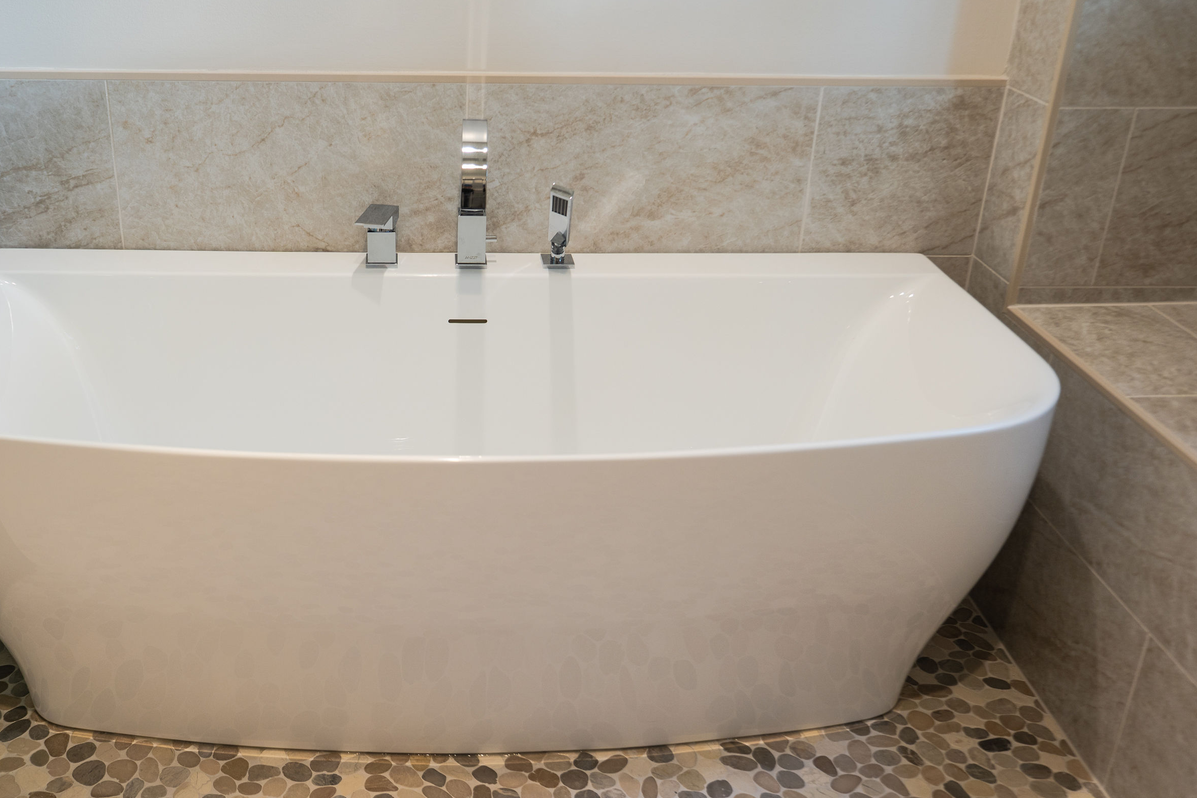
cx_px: 468
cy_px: 402
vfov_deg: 35.1
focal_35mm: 38
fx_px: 1263
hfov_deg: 50.3
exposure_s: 1/50
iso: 250
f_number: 2.8
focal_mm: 30
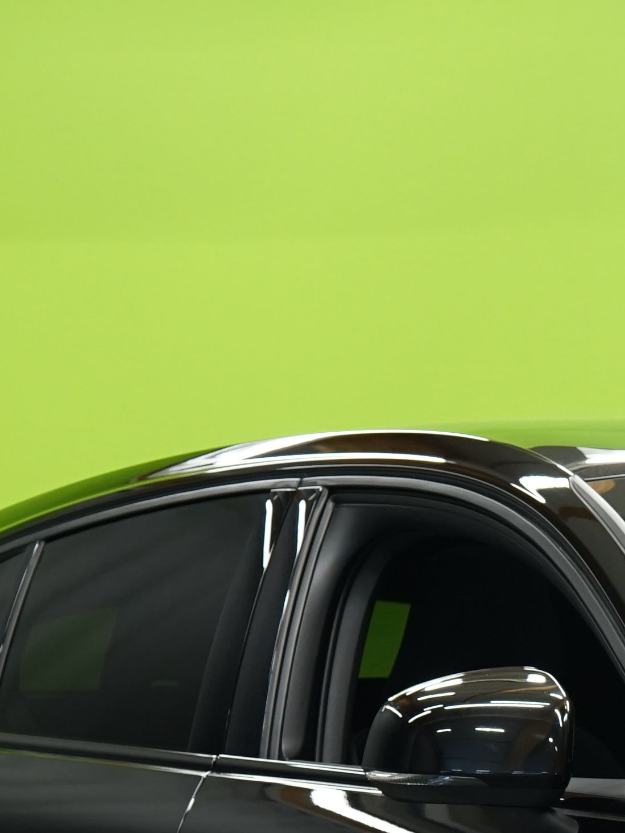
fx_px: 5969
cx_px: 1033
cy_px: 1056
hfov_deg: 5.9
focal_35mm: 248
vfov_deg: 7.9
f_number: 5
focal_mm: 63
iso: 500
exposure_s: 1/20
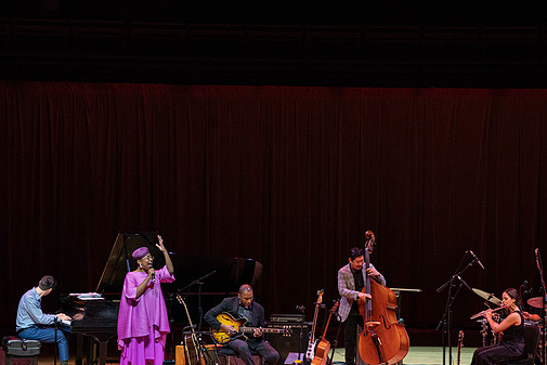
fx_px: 2644
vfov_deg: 7.9
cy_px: 199
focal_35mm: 174
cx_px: 275
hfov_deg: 11.8
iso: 4000
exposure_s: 1/320
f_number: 8
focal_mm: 143
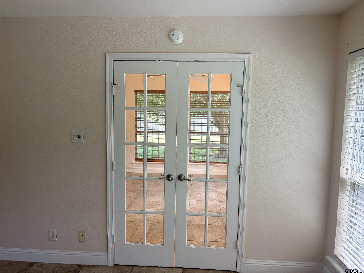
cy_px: 136
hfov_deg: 67.3
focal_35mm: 26
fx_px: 273
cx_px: 182
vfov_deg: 53.1
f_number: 1.6
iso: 40
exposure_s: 1/121
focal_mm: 5.96
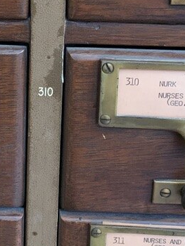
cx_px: 46
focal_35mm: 76
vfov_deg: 25.1
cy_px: 39
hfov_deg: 19.3
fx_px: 541
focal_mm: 4.25
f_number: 1.8
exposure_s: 1/30
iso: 500
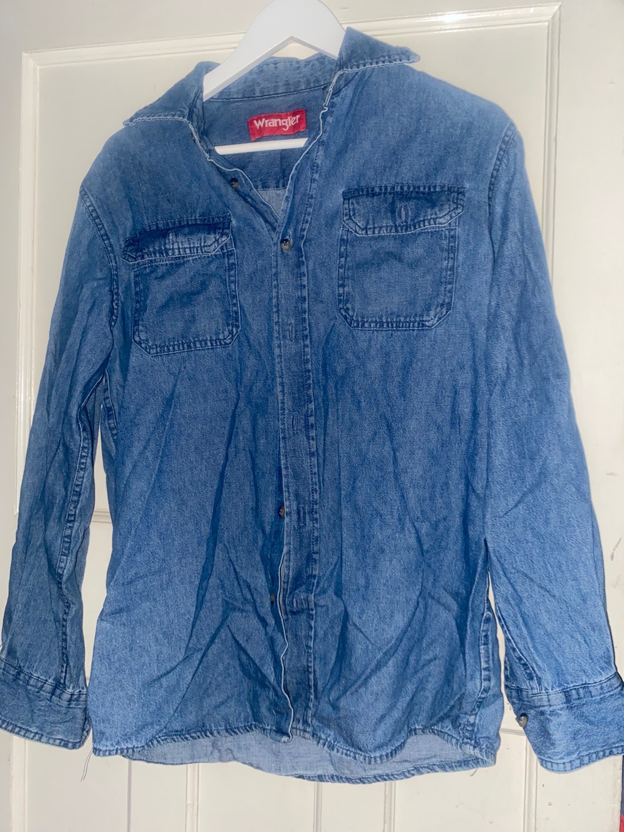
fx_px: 625
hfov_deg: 53.1
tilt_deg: -1.7
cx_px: 312
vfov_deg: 67.3
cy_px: 416
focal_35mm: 26
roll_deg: -1.1
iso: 50
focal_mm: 4.25
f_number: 1.8
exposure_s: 1/22
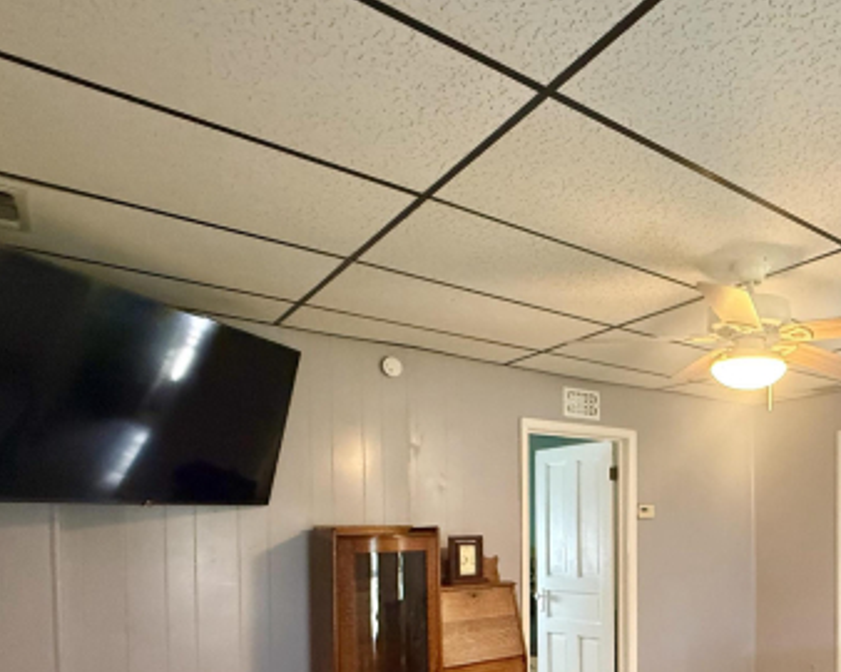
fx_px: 672
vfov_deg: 50.2
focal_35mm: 27
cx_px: 636
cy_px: 530
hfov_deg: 60.4
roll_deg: +0.1
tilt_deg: +1.5
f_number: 2.2
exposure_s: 1/60
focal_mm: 2.22
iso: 800
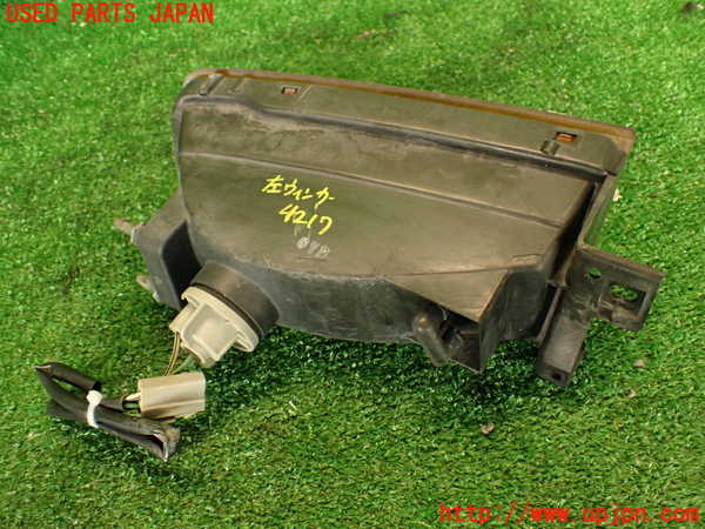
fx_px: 652
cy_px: 264
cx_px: 352
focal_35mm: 32
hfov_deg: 56.8
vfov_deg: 44.2
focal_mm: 5.79
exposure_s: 1/30
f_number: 2.4
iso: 320
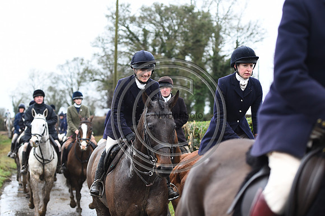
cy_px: 108
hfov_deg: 28.9
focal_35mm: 70
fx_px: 632
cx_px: 162
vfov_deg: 19.4
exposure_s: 1/1250
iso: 1600
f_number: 2.8
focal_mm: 70
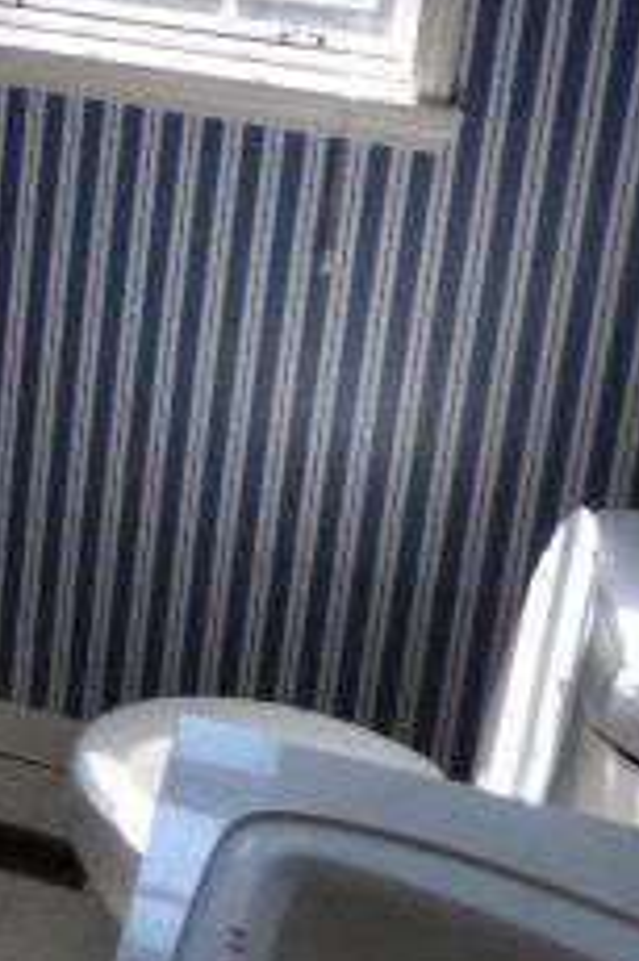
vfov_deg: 31.7
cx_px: -84
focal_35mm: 58
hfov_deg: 22.0
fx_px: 1546
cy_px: -17
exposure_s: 1/500
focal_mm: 3.58
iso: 400
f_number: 2.8
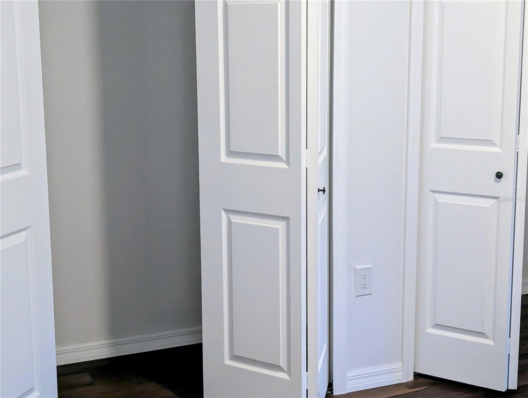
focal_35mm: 49
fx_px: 748
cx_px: 264
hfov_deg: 38.9
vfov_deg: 29.7
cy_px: 199
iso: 855
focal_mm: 6.9
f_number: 1.68
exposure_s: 1/60
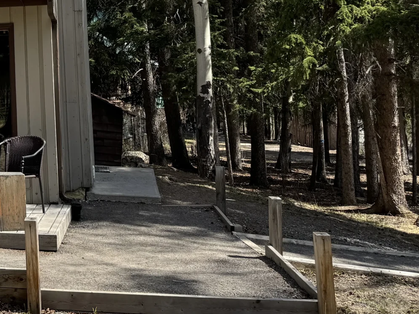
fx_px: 750
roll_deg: +1.4
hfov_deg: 27.9
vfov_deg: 22.4
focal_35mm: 62
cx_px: -62
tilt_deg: +8.2
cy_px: -27
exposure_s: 1/1637
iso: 80
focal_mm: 6.76
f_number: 1.78
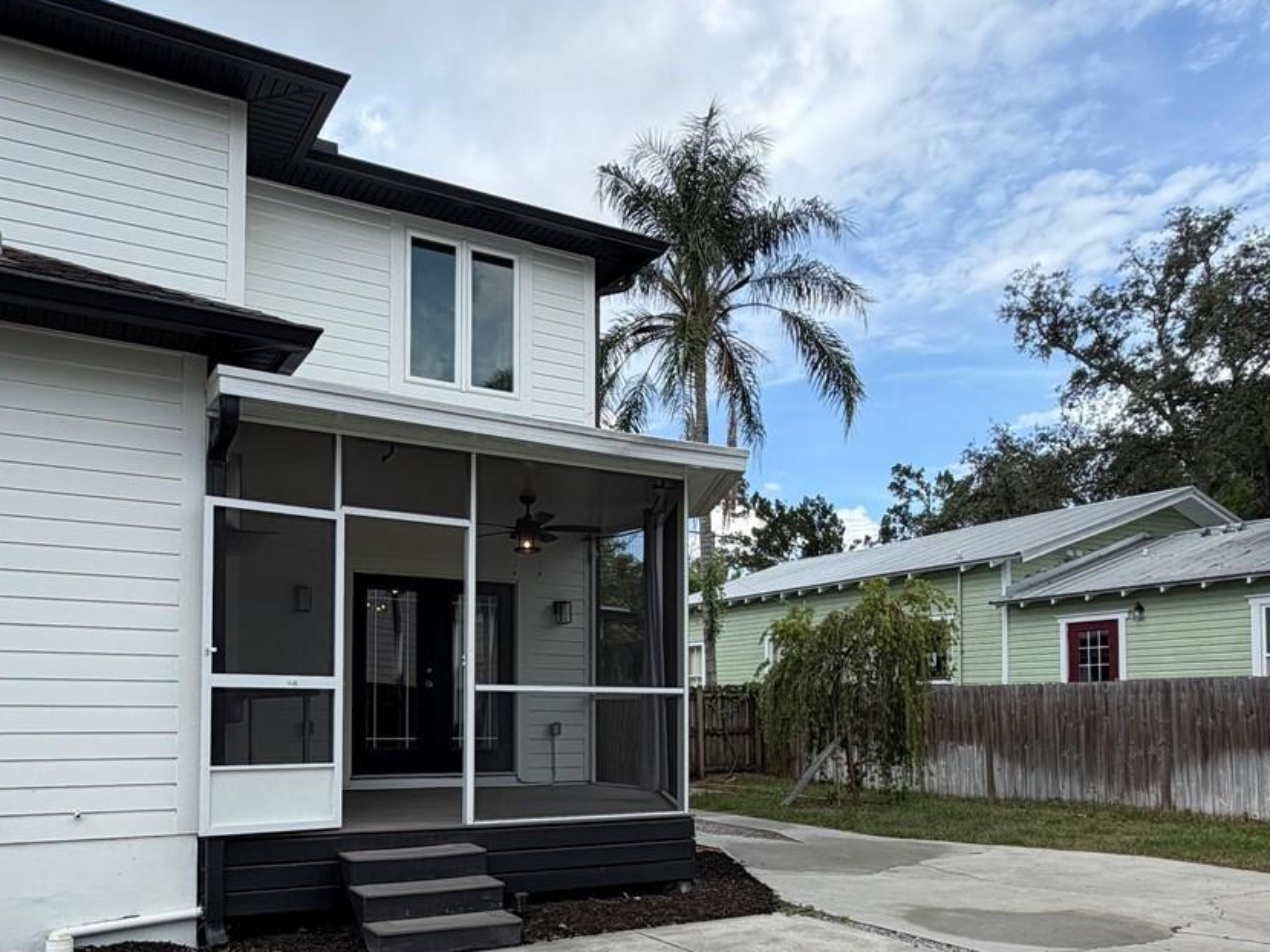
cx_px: 473
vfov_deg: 49.8
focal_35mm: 27
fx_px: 990
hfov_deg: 64.4
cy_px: 683
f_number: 2.2
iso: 32
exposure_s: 1/770
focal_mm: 2.22
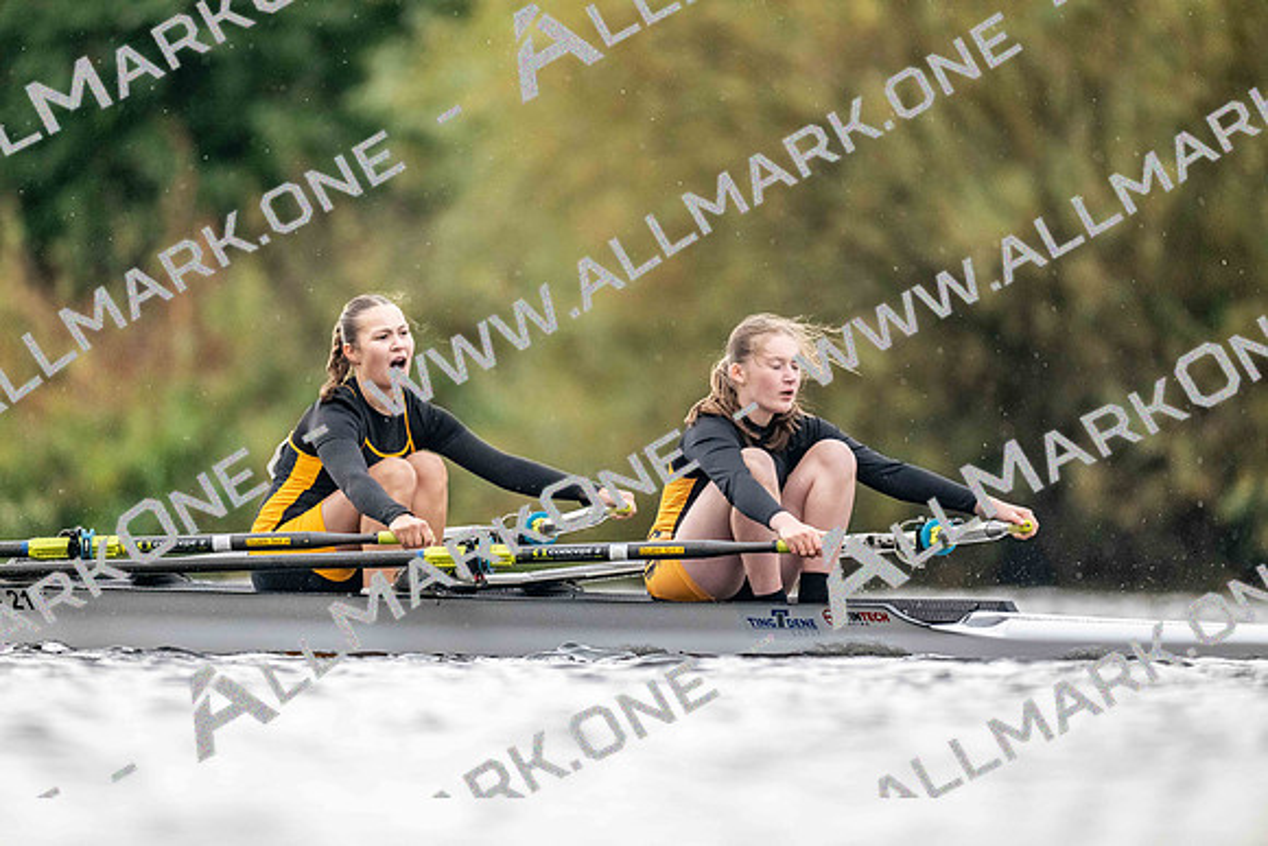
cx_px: 634
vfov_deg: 2.3
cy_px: 423
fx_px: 21137
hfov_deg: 3.4
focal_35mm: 600
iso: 4000
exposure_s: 1/2500
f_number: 4
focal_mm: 600
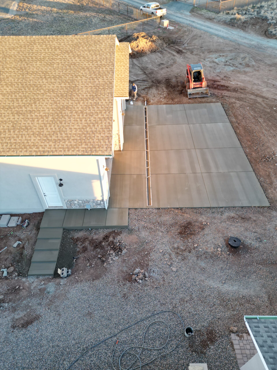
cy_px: 185
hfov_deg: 56.8
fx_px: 256
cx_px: 138
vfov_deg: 71.6
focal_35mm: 24
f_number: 1.7
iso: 200
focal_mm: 6.72
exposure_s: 1/160
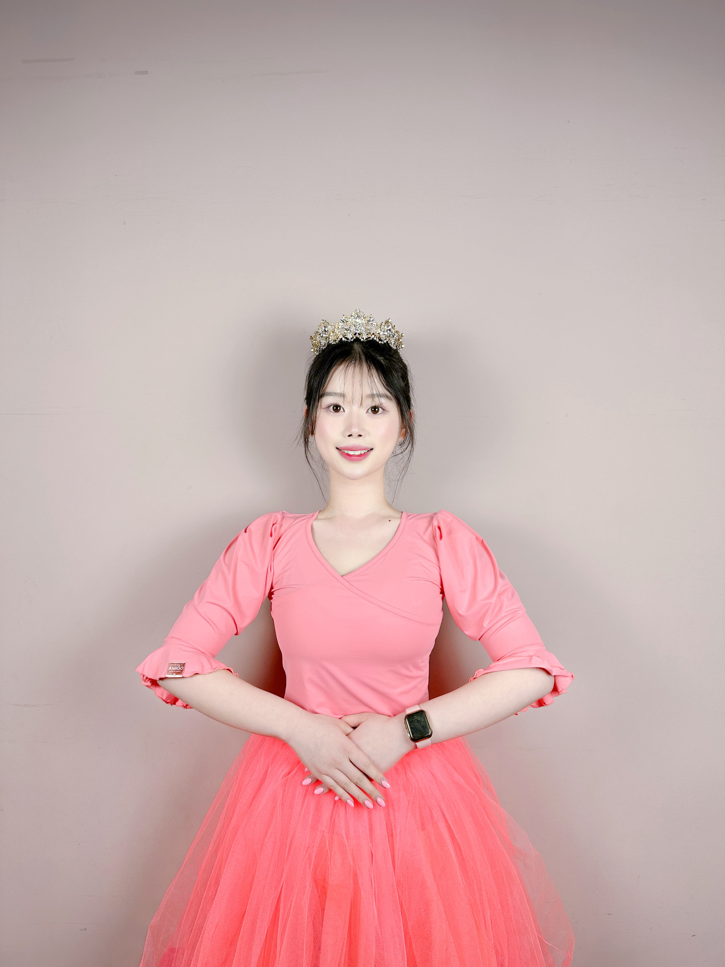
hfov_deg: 56.8
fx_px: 670
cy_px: 484
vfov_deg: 71.6
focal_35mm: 24
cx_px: 362
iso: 80
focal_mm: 6.86
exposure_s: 1/164
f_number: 1.78
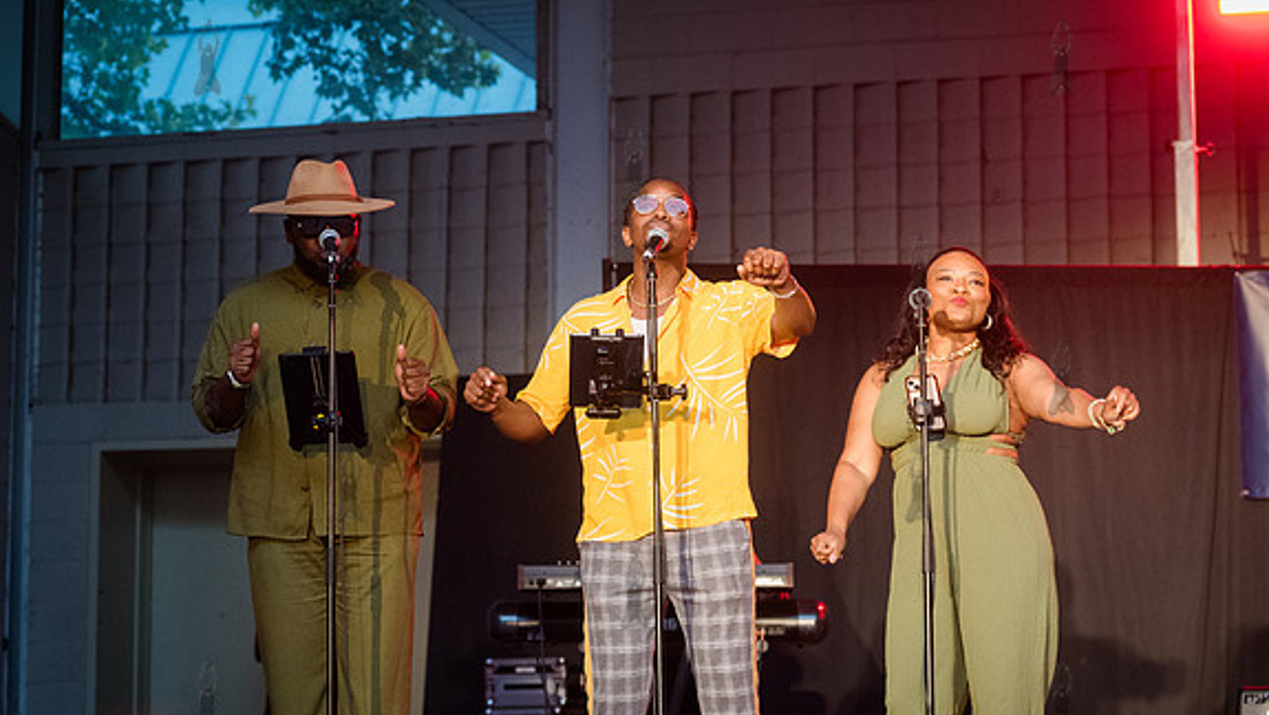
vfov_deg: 11.0
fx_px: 3703
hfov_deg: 19.4
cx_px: 670
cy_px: 378
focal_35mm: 110
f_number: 4
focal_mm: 86
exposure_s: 1/320
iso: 3200
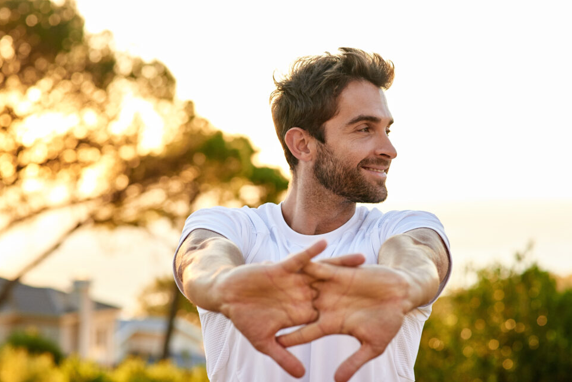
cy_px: 198
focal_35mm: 90
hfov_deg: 22.6
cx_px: 285
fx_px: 1430
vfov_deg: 15.2
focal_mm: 85
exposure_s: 1/500
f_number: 4
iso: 800
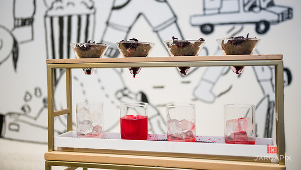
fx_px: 375
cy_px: 70
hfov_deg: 43.7
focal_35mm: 47
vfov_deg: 25.4
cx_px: 151
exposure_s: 1/200
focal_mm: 44
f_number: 3.2
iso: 2500
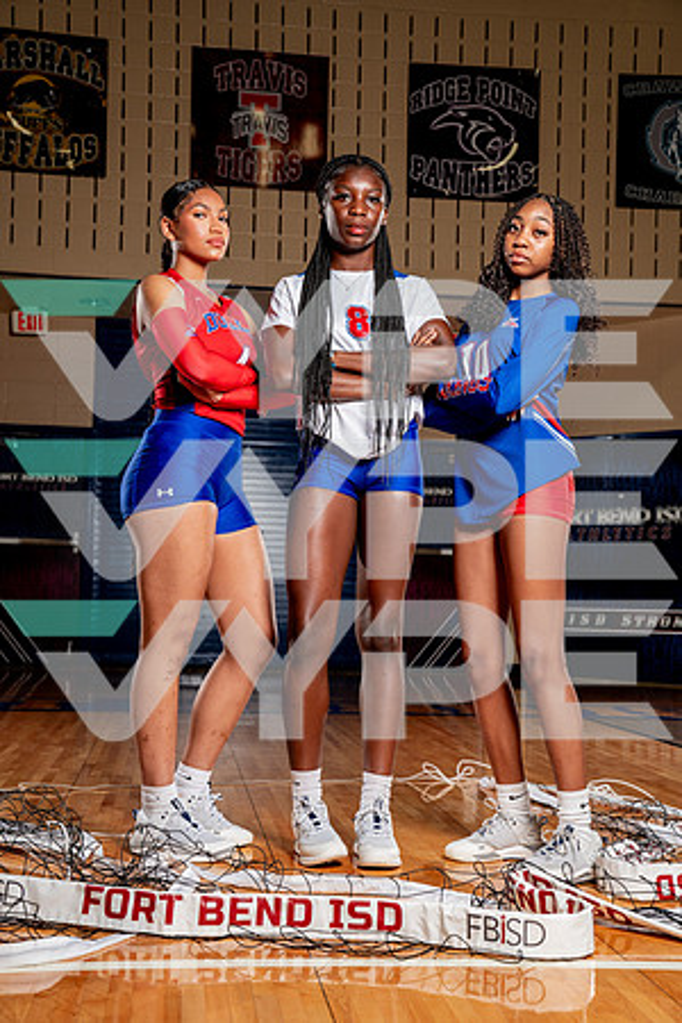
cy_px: 512
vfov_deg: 41.9
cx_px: 341
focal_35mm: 47
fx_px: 1335
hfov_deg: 28.6
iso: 200
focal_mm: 47
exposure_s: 1/250
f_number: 5.6
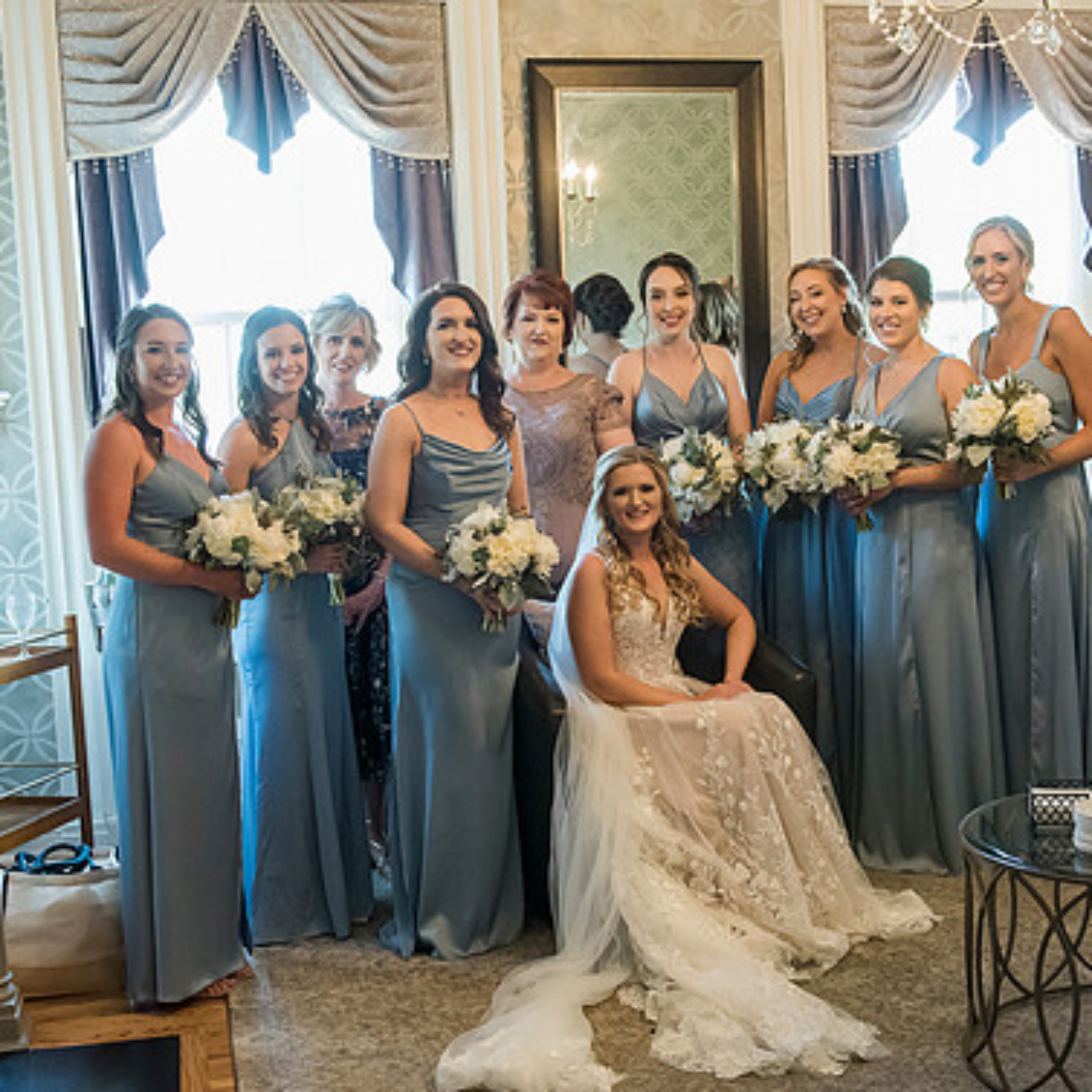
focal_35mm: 49
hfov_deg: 34.6
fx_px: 1749
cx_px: 637
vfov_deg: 34.7
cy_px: 578
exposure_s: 1/160
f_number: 4.5
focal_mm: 36
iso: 4000
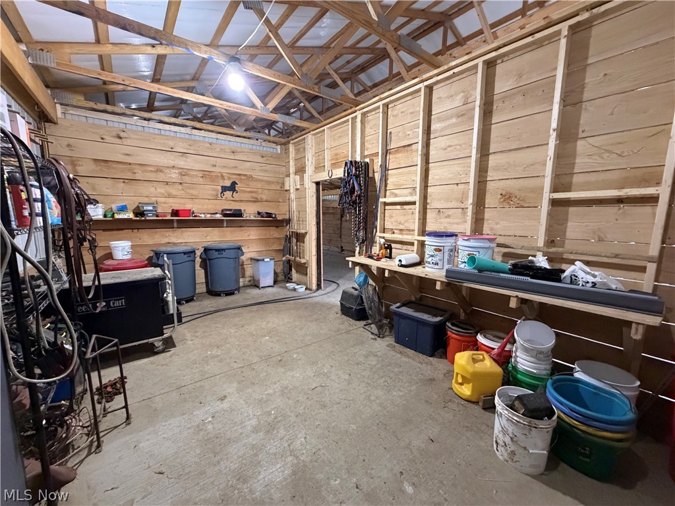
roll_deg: +0.0
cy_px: 253
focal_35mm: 14
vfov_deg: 85.7
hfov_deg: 102.1
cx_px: 338
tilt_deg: -7.9
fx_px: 273
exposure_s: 1/60
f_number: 2.2
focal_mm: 2.22
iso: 800
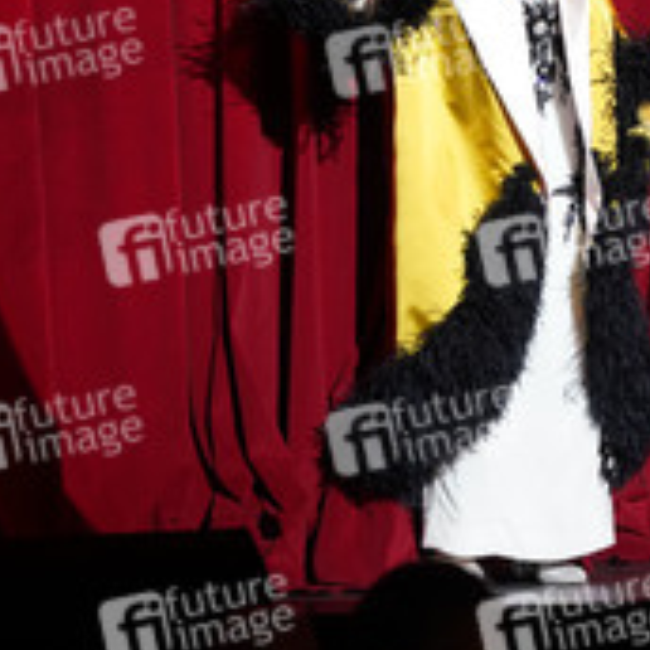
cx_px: 474
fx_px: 6798
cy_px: 147
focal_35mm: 320
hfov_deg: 5.5
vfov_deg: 5.5
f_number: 5.6
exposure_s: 1/250
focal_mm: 144
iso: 2500
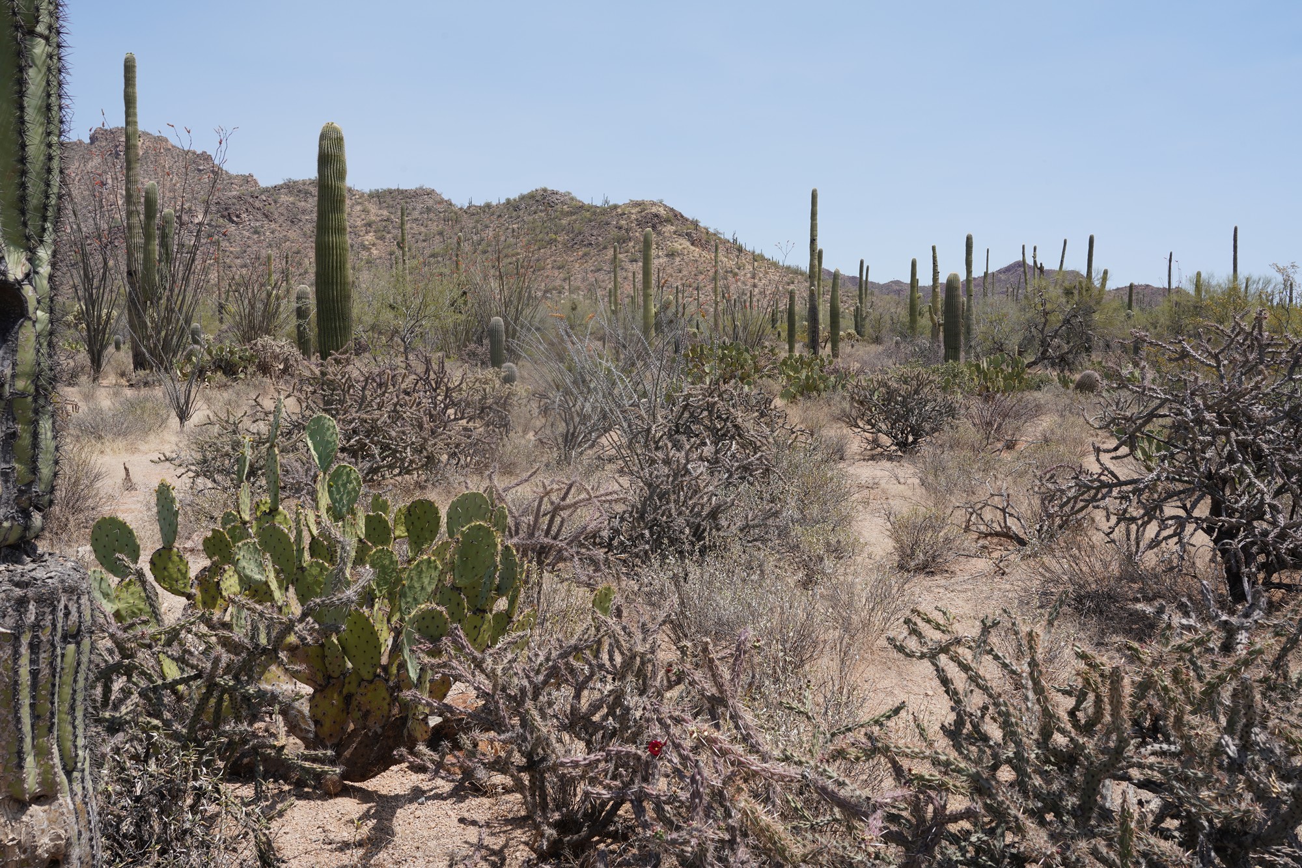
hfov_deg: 54.4
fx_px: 1266
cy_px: 434
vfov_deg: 37.9
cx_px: 651
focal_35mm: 35
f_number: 16
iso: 100
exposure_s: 1/80
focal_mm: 35
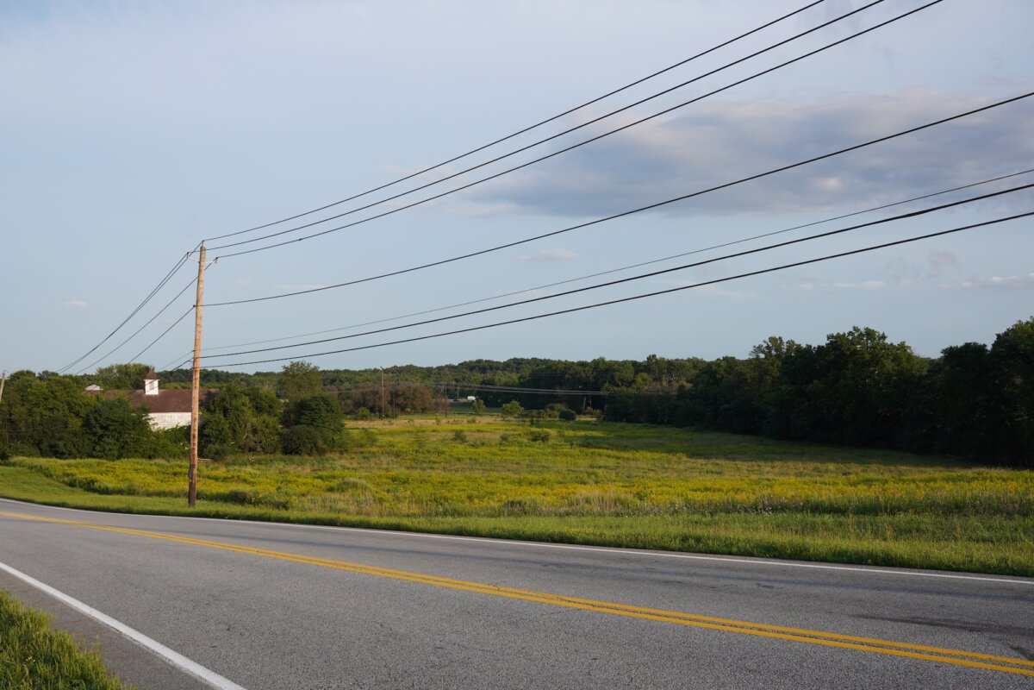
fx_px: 913
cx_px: 517
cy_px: 345
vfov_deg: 41.4
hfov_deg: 59.0
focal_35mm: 32
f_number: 7.1
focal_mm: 21.2
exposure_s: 1/200
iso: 100
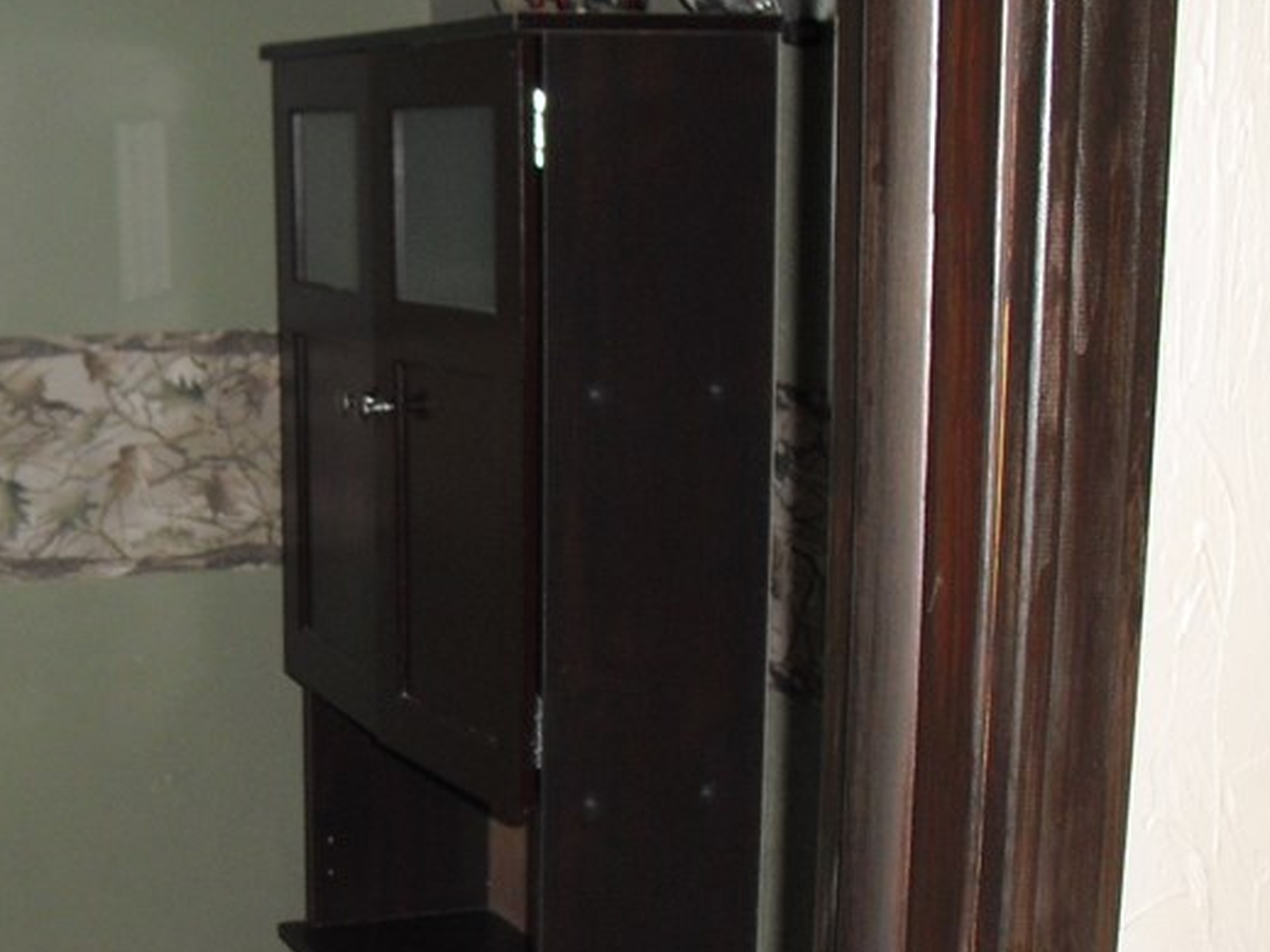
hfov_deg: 26.7
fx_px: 2604
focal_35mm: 71
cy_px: 849
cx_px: 191
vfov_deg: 20.3
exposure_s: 1/60
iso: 200
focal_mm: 6.3
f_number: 3.1
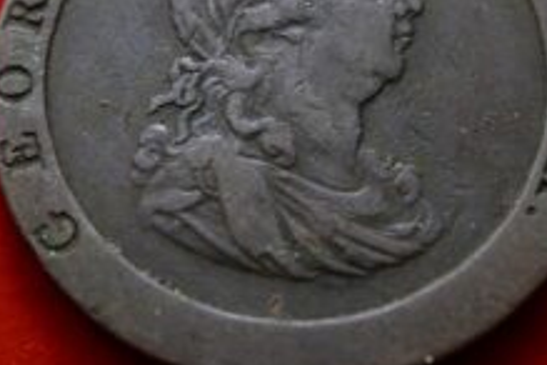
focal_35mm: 63
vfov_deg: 21.4
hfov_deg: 31.9
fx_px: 957
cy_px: 95
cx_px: 285
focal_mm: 15.6
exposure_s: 1/27
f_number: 3.5
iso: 160
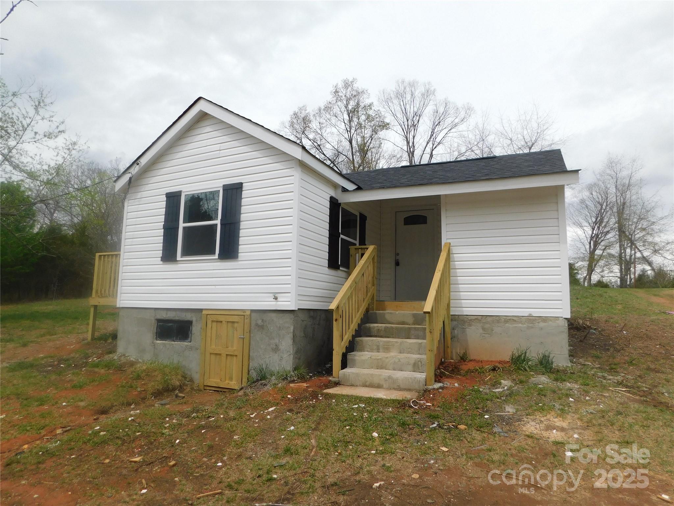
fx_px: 448
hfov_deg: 73.9
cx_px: 337
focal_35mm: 23
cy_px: 253
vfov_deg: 58.9
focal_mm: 4
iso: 125
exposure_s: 1/500
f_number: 6
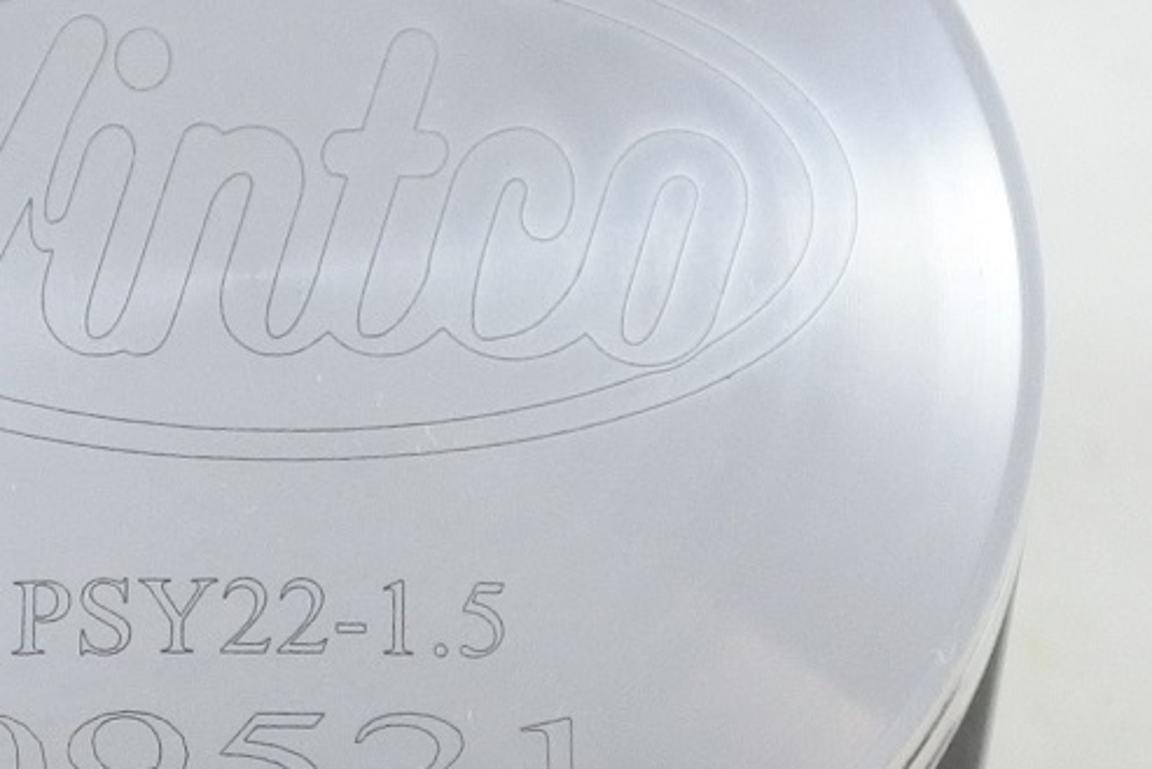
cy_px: 568
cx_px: 285
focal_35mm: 166
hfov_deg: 12.3
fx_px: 5313
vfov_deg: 8.3
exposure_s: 1/125
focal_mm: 18.4
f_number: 4.5
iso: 640
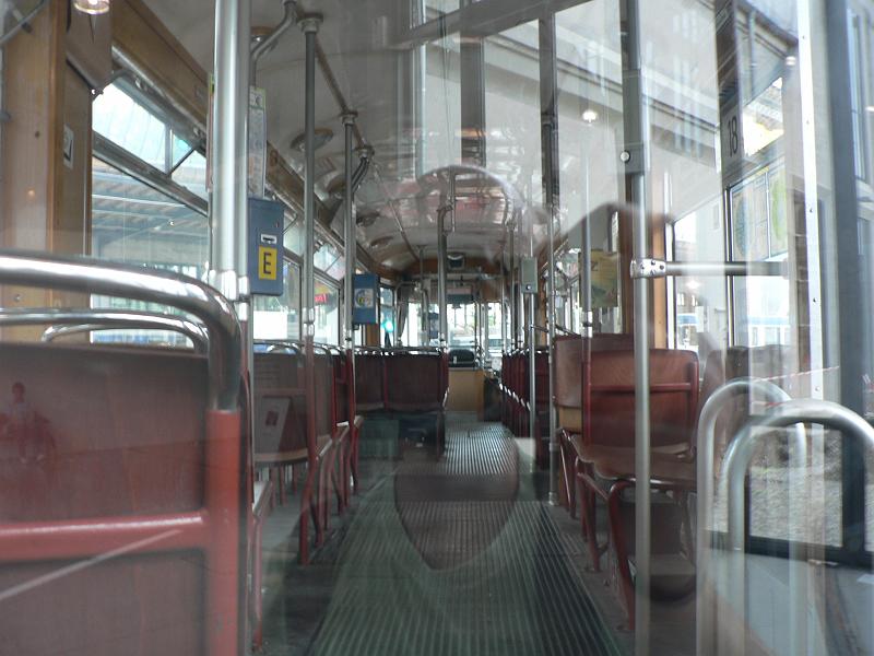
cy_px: 328
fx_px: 909
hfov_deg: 51.4
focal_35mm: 36
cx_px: 437
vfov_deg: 39.7
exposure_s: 1/15
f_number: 2.8
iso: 80
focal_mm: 6
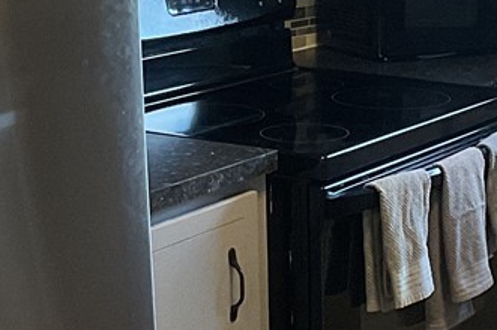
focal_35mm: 146
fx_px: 2014
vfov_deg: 9.4
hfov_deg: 14.0
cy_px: 234
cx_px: 404
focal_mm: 3
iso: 64
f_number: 1.8
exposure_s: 1/60
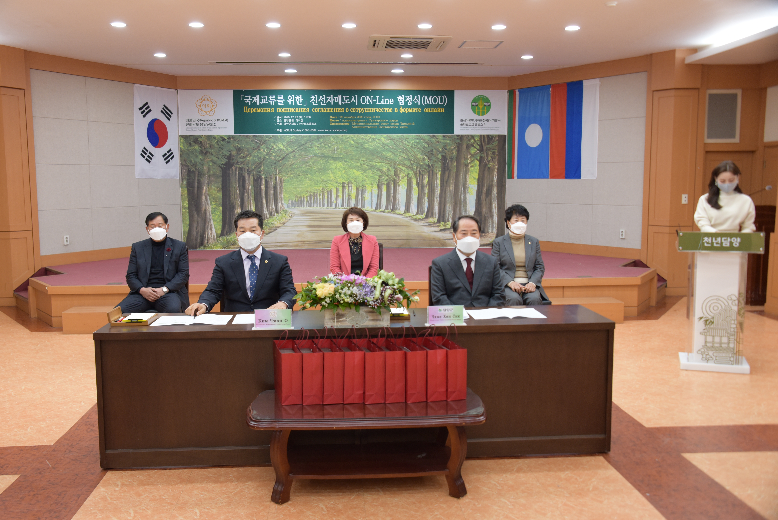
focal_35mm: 34
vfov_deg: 38.9
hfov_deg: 55.8
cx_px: 389
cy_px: 260
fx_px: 735
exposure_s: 1/160
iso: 1250
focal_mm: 34
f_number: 5
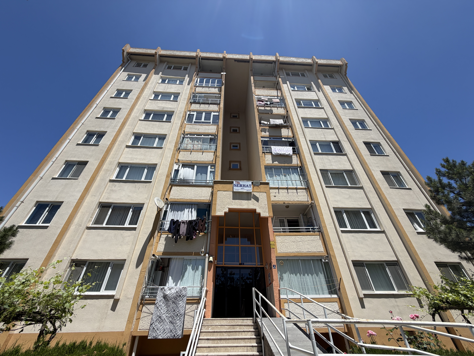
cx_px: 237
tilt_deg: +35.9
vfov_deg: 85.7
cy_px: 178
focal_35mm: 14
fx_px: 192
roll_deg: +0.5
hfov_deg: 102.1
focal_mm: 2.22
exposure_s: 1/1087
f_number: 2.2
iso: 20
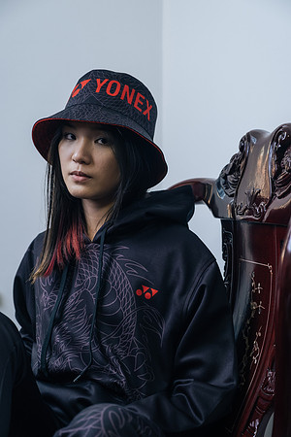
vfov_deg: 31.4
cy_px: 218
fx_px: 776
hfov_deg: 21.2
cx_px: 146
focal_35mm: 64
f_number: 3.2
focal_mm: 42.7
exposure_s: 1/125
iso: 800
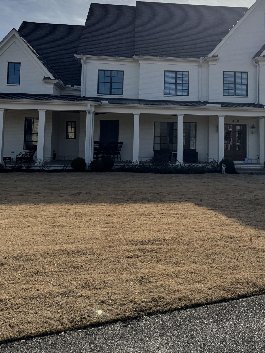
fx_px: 357
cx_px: 178
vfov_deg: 51.8
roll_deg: +1.5
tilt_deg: +4.9
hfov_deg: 40.2
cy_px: 122
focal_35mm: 35
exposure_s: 1/12346
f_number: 1.78
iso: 80
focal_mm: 6.76
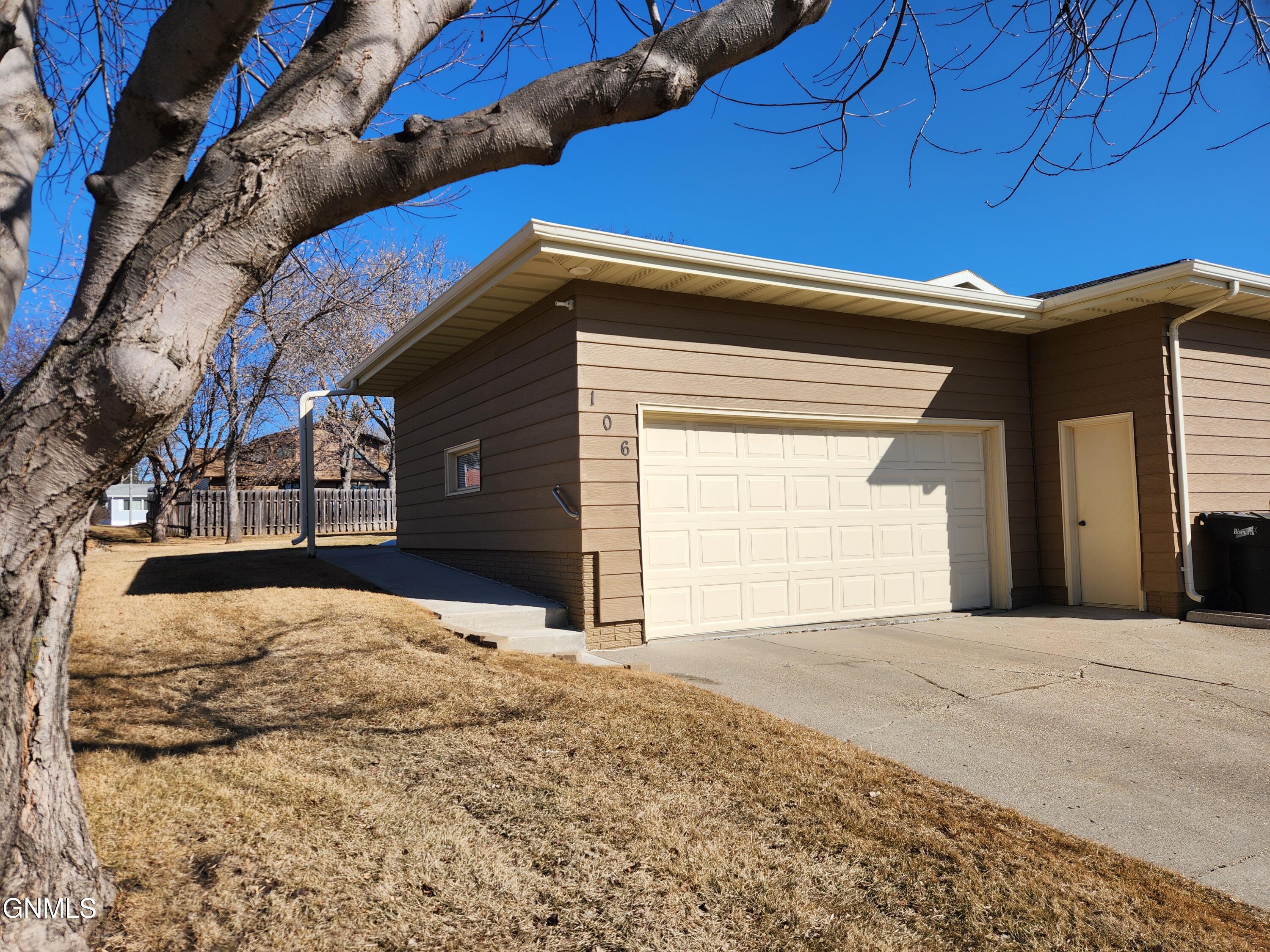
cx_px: 635
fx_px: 844
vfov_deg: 58.9
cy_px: 476
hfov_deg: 73.9
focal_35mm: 23
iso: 20
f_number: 1.8
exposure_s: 1/1809
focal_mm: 5.4
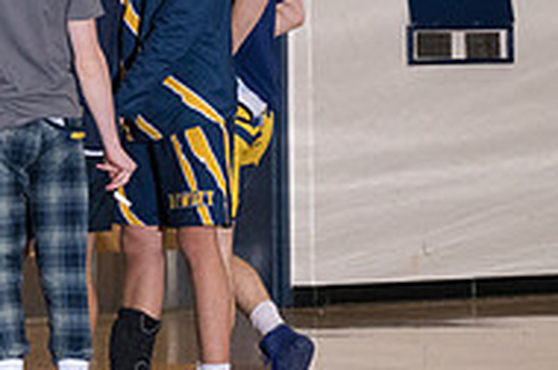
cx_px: -256
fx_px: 8232
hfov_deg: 3.9
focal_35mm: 532
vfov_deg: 2.6
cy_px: 115
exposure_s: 1/250
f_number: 5.6
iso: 2000
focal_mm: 116
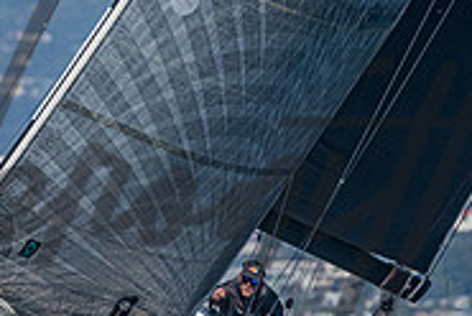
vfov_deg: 1.0
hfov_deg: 1.4
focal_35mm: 1441
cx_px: -88
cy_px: 106
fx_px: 18923
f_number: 6.3
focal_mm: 350
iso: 400
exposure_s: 1/5000
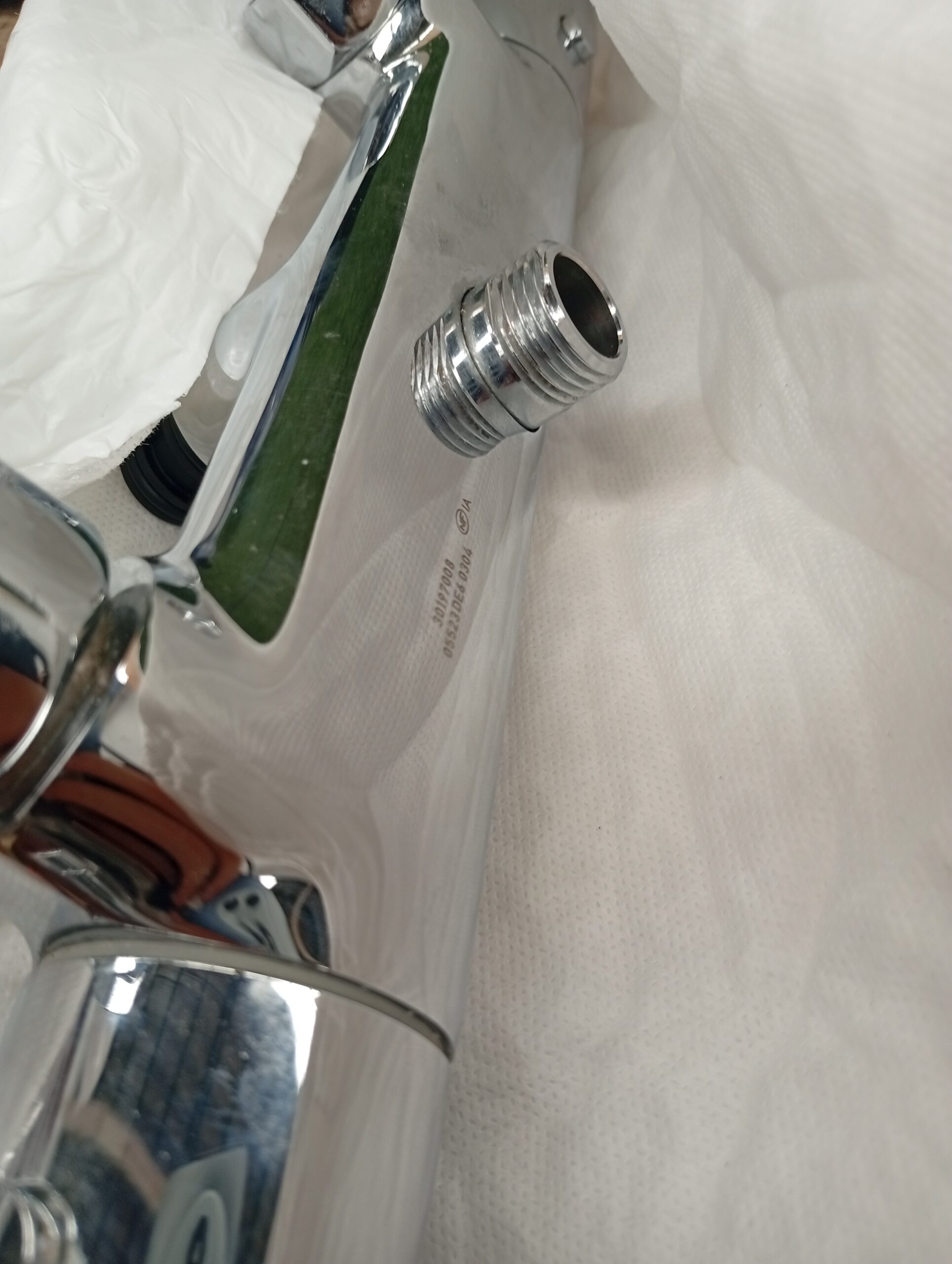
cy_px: 632
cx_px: 476
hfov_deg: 51.5
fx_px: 987
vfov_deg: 65.2
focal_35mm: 27
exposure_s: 1/50
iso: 93
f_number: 1.8
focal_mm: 3.98
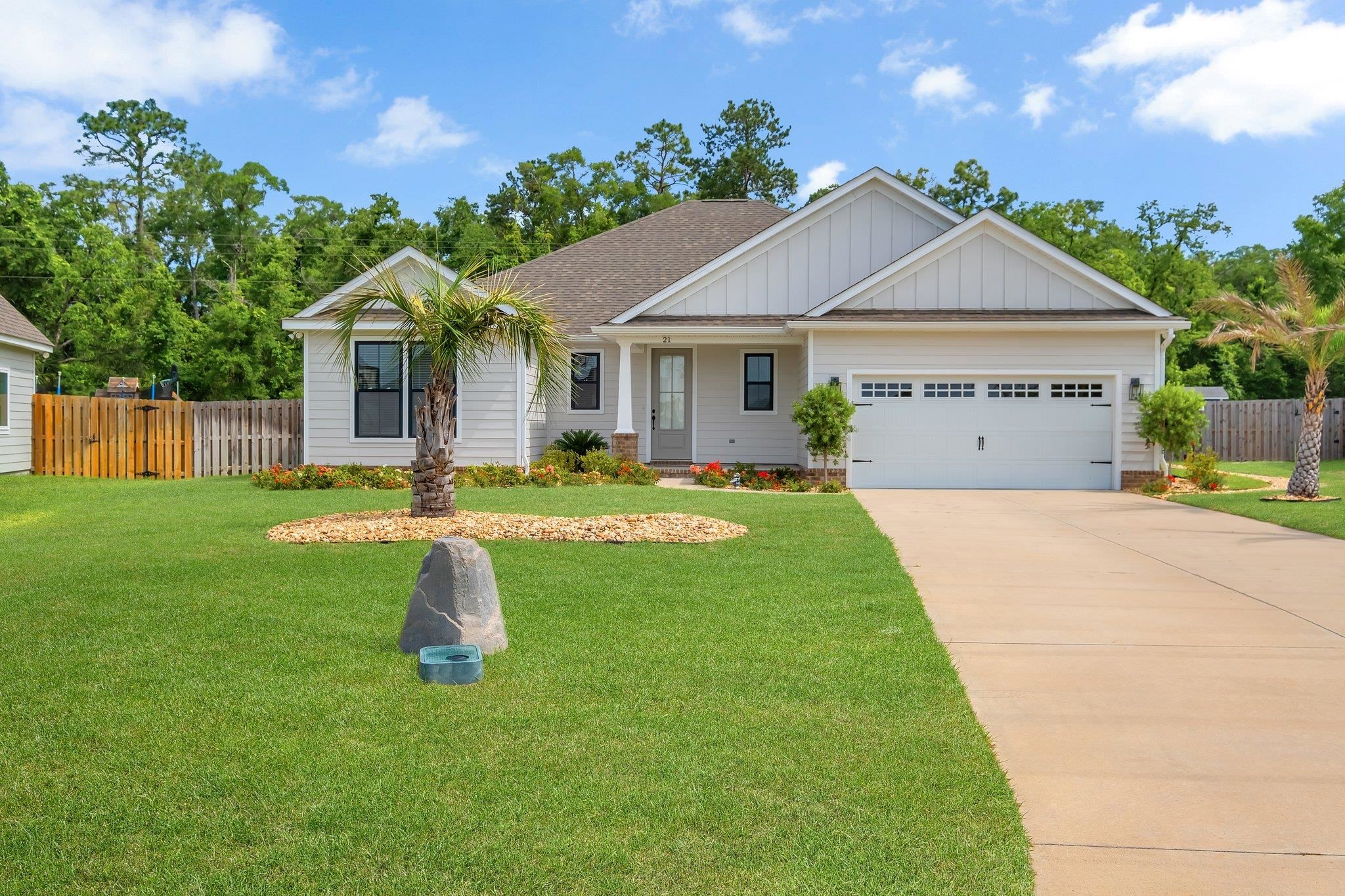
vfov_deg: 42.3
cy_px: 448
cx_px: 672
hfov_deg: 60.3
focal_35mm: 31
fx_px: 1158
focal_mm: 20.9
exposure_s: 1/450
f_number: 8
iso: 250
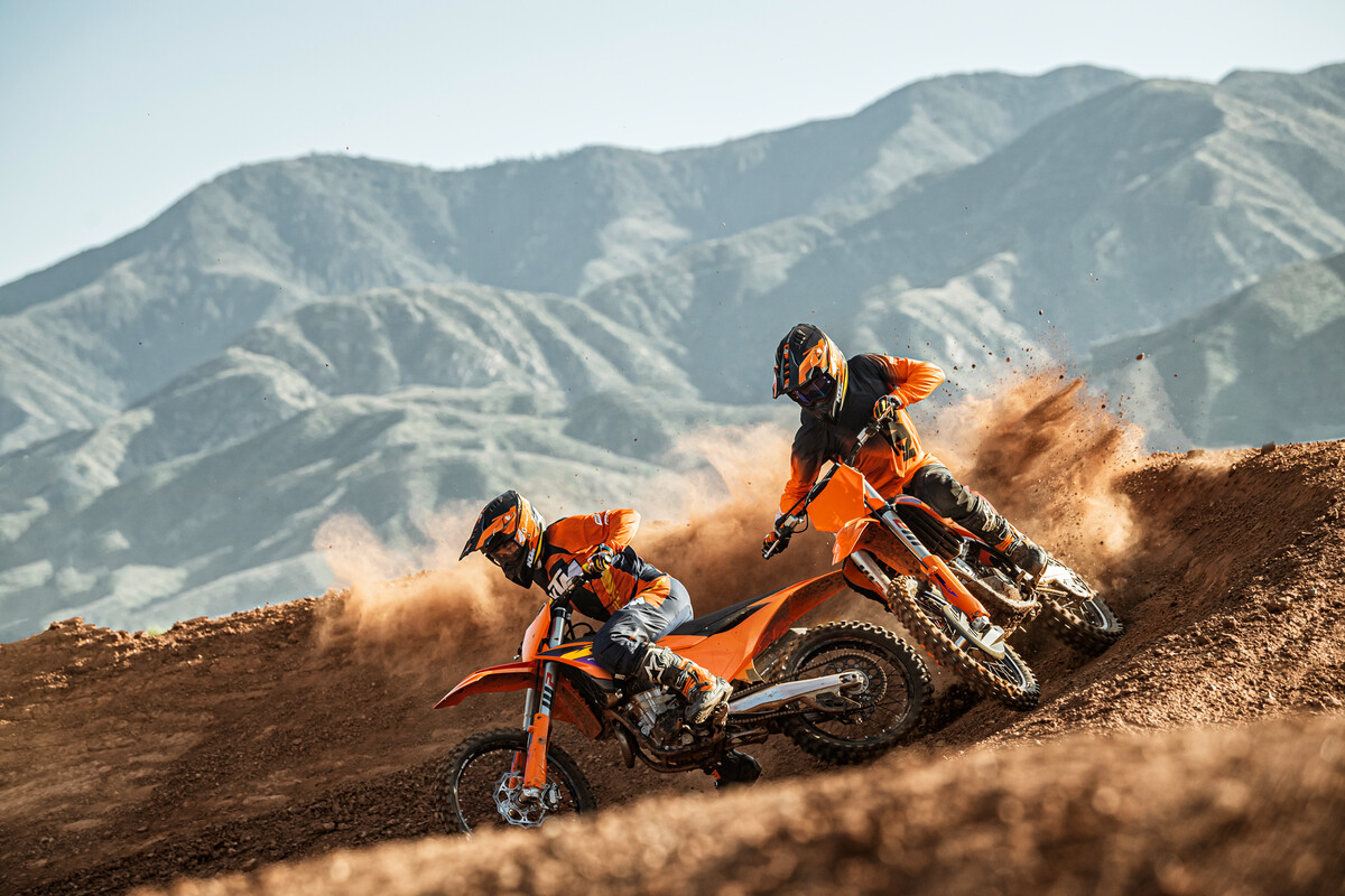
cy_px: 448
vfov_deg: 10.5
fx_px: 4857
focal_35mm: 130
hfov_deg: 15.8
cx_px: 672
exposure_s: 1/800
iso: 640
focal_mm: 130
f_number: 4.5
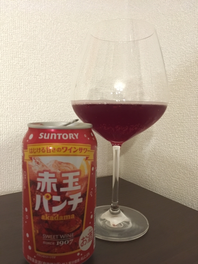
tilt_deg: -5.8
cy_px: 132
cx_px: 99
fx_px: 221
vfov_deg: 61.7
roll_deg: -1.0
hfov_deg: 48.2
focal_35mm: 29
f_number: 2.2
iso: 500
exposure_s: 1/15
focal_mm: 4.15
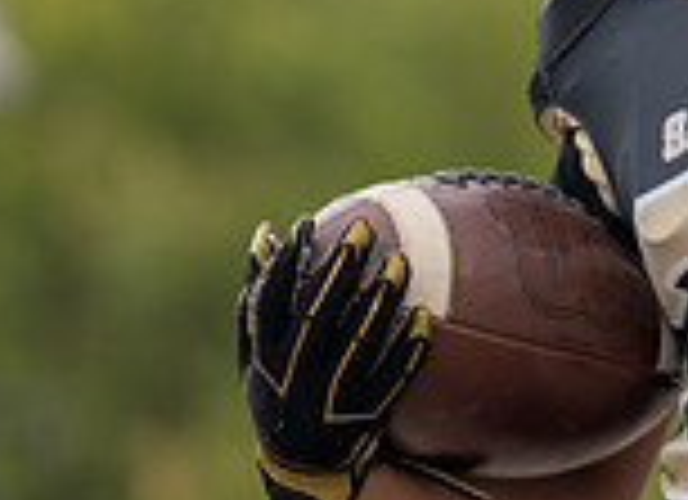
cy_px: 198
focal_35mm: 585
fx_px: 11492
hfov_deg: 3.4
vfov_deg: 2.5
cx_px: 1036
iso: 100
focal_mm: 142
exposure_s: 1/400
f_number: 2.8
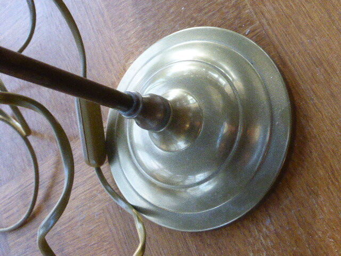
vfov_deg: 29.7
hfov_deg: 38.9
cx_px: 170
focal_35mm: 49
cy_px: 128
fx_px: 483
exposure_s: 1/200
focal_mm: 8.5
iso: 1600
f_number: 4.2
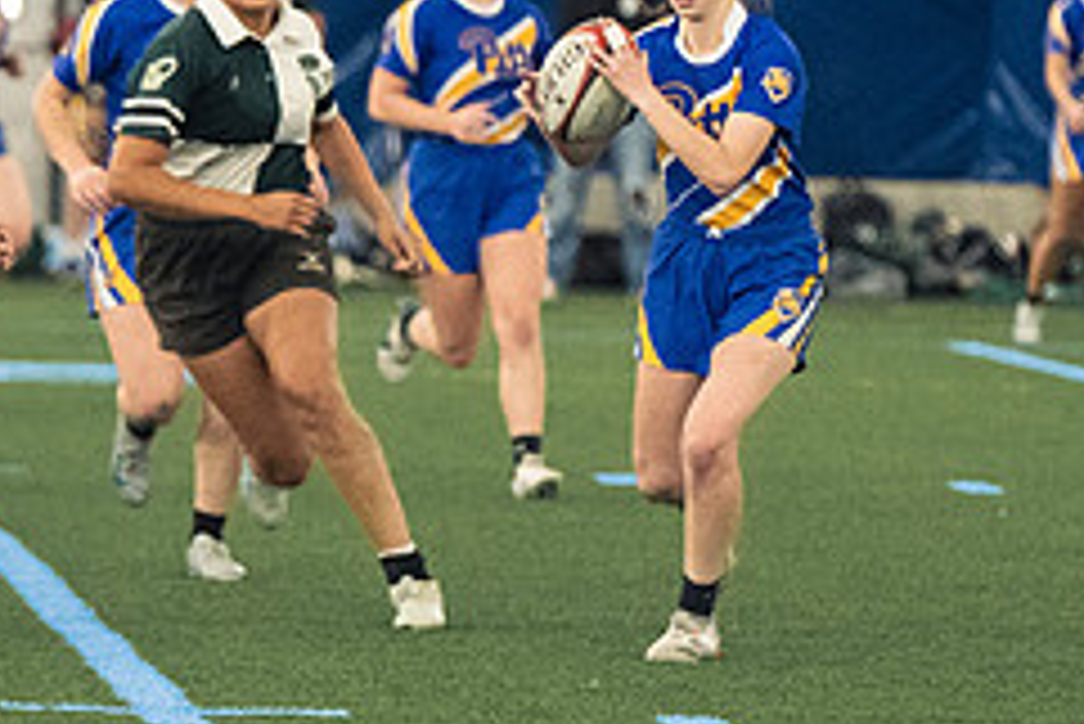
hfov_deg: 3.9
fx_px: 15727
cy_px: 490
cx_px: 342
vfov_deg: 2.6
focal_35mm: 522
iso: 9000
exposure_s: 1/500
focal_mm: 145
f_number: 2.8
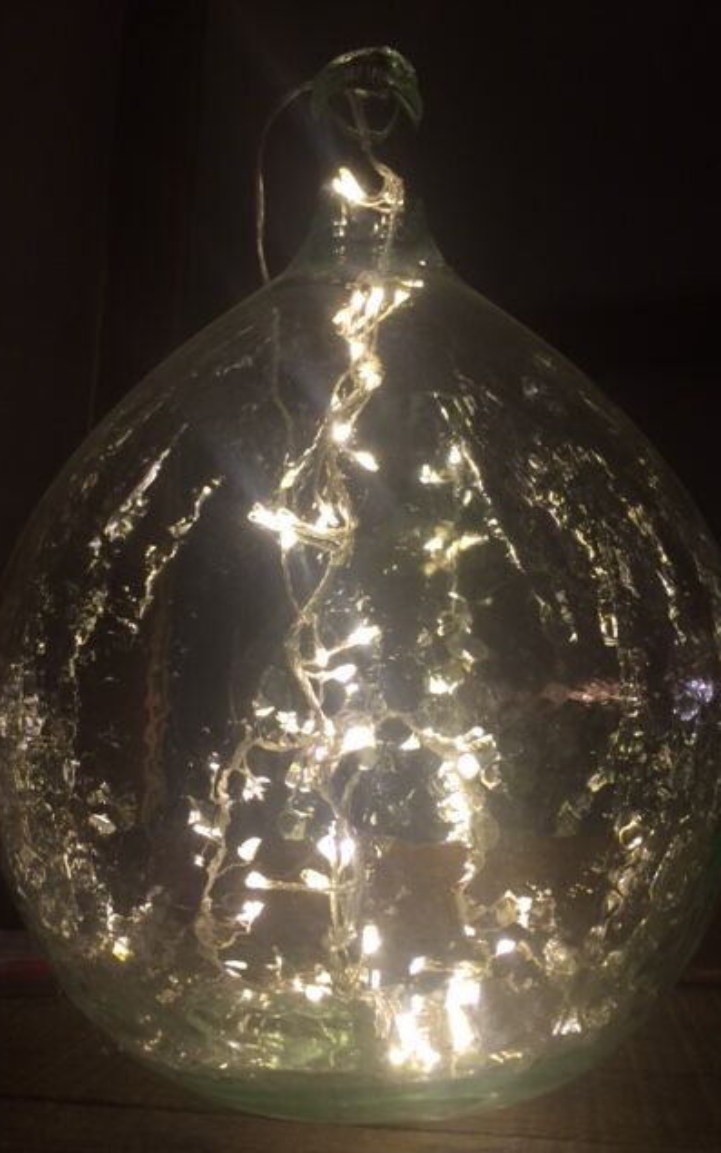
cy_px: 576
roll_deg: +0.5
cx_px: 358
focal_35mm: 31
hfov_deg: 40.6
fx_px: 974
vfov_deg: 61.2
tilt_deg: +5.4
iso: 40
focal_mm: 4.15
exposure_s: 1/33
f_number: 2.2
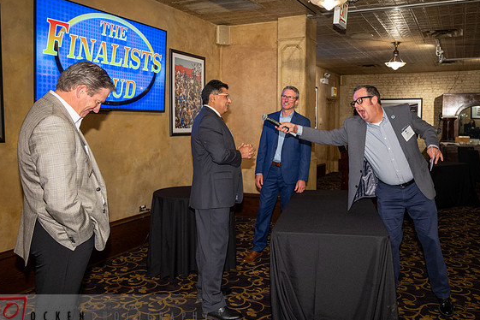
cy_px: 147
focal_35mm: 33
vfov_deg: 39.9
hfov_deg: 57.0
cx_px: 271
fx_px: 440
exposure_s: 1/100
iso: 2500
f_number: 4
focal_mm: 27.5
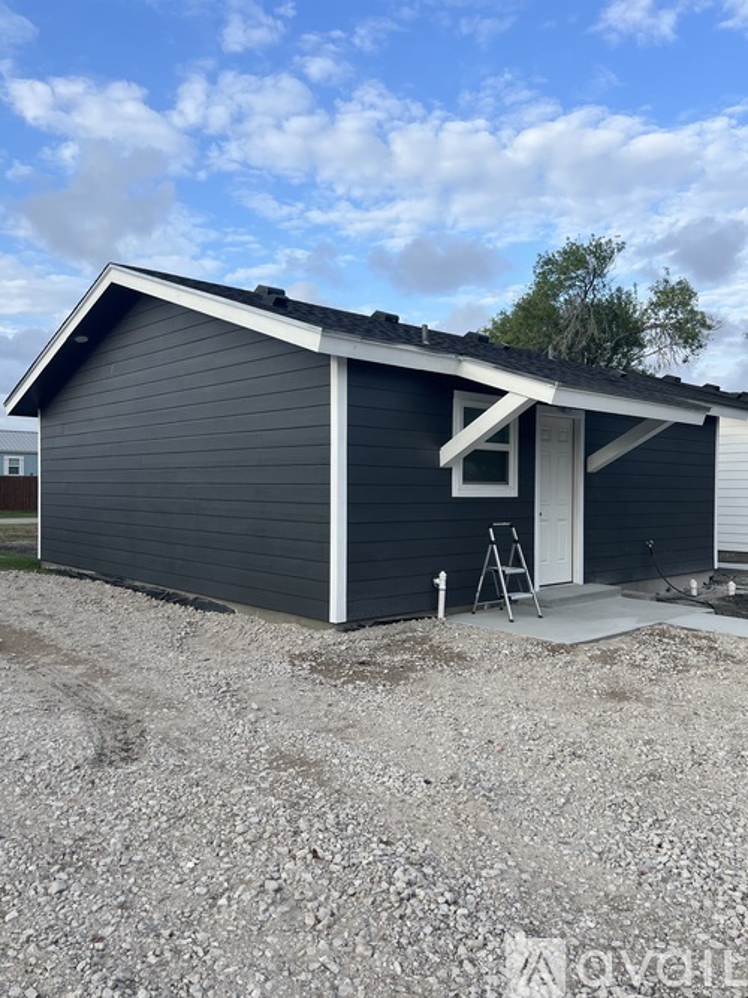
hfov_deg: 53.0
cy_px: 499
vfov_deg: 67.3
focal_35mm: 26
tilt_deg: -1.0
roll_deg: +0.0
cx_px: 374
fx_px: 749
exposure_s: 1/1779
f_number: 1.5
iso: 50
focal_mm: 5.7
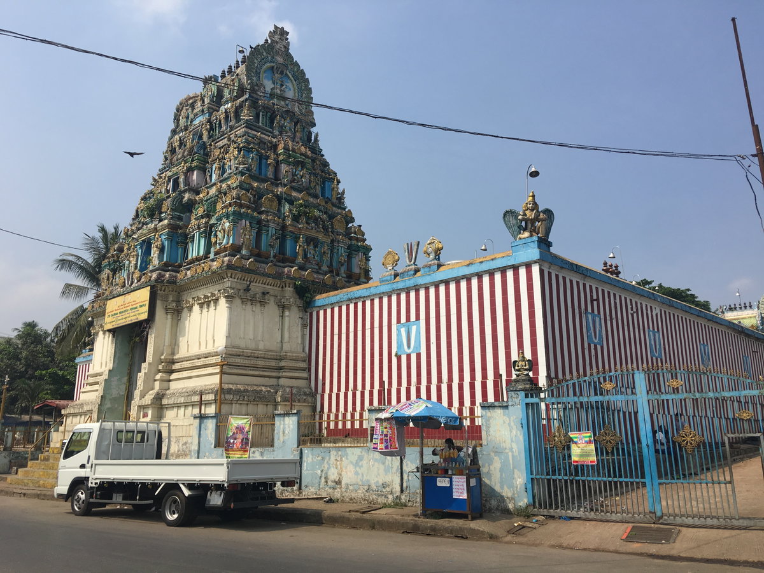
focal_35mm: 29
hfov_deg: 61.7
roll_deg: -0.1
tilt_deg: +14.1
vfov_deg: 48.2
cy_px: 286
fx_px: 640
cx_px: 382
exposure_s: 1/1748
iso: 25
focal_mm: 4.15
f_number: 2.2
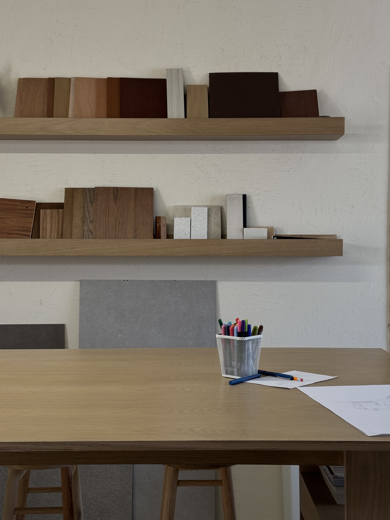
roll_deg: -0.1
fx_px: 721
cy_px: 260
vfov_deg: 39.7
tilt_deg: -0.8
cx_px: 195
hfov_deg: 30.3
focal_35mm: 48
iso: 64
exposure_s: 1/121
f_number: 1.78
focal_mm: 6.76
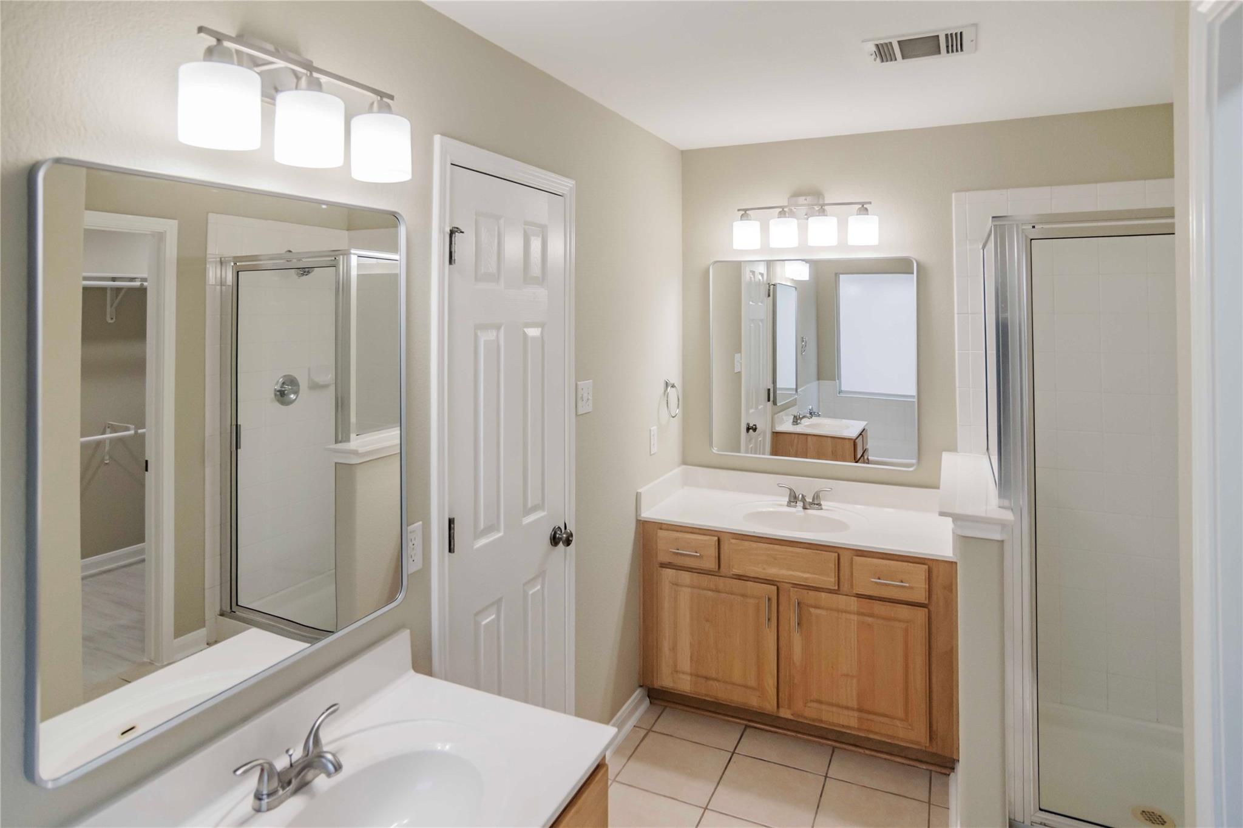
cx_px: 622
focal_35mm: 18
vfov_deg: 67.4
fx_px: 621
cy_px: 414
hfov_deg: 90.0
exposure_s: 1/250
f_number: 4
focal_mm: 12
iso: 400
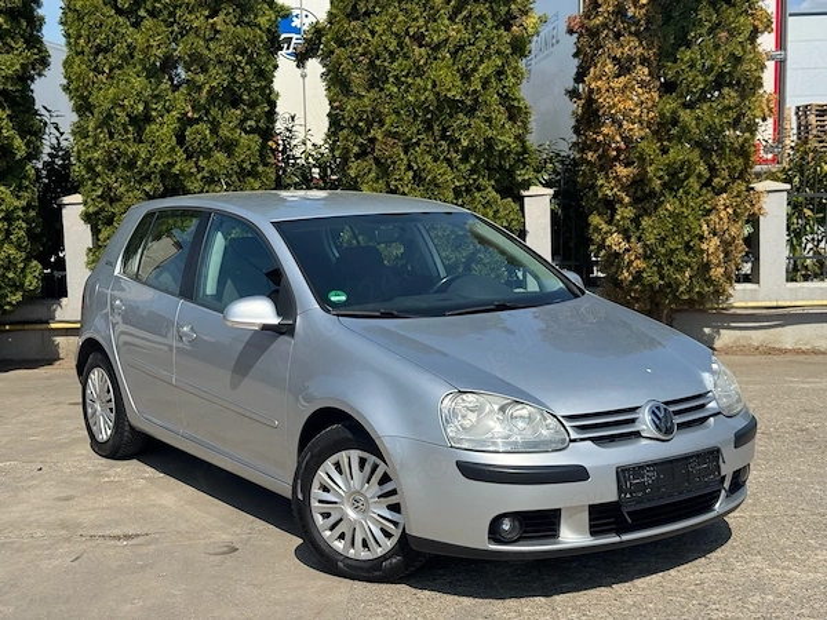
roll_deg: +1.3
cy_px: 310
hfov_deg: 39.7
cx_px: 414
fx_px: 1147
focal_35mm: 48
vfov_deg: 30.3
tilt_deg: -4.2
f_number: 1.78
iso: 64
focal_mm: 6.76
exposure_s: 1/5376
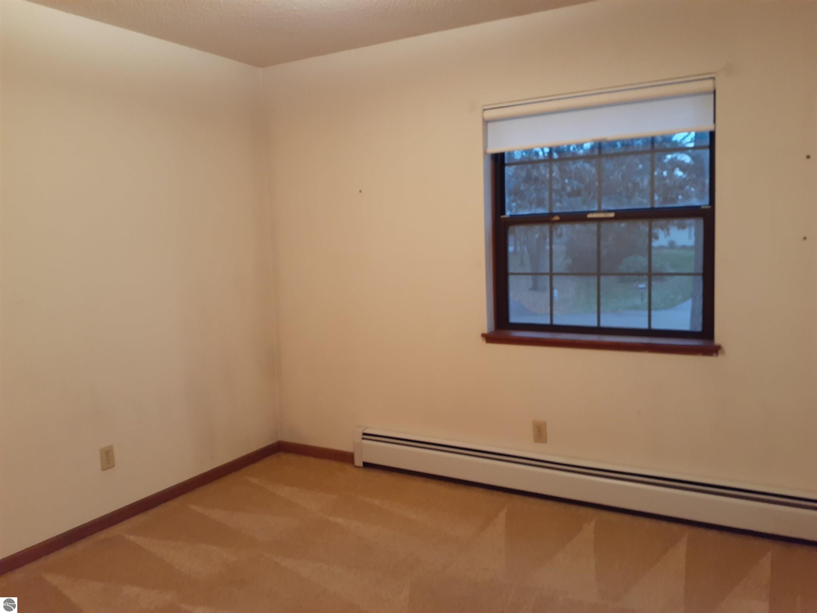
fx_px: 637
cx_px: 408
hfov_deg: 65.3
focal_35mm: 27
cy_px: 306
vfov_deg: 51.4
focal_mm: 3.6
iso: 250
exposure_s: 1/24
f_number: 1.9
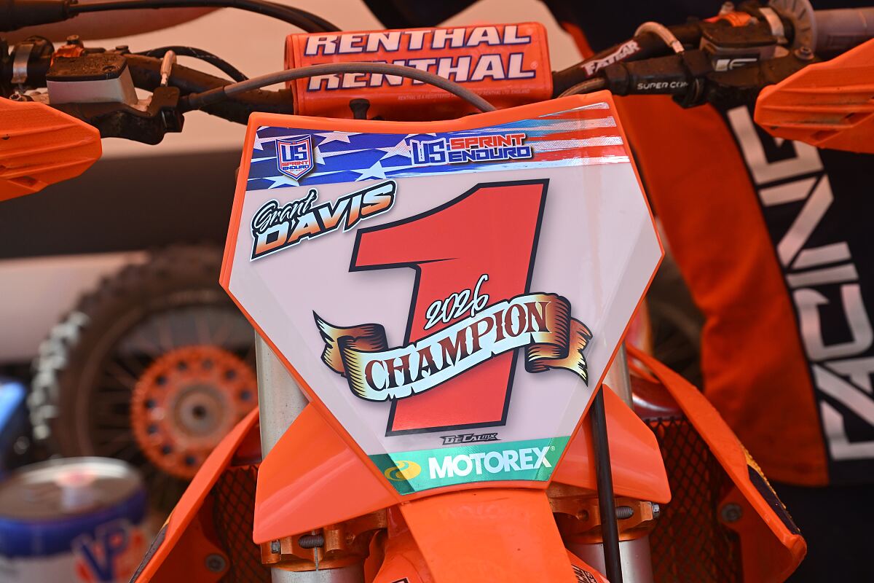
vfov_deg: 19.5
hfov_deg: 28.8
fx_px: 1699
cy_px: 292
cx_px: 437
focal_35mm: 70
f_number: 5.6
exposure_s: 1/1600
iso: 720
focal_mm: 70
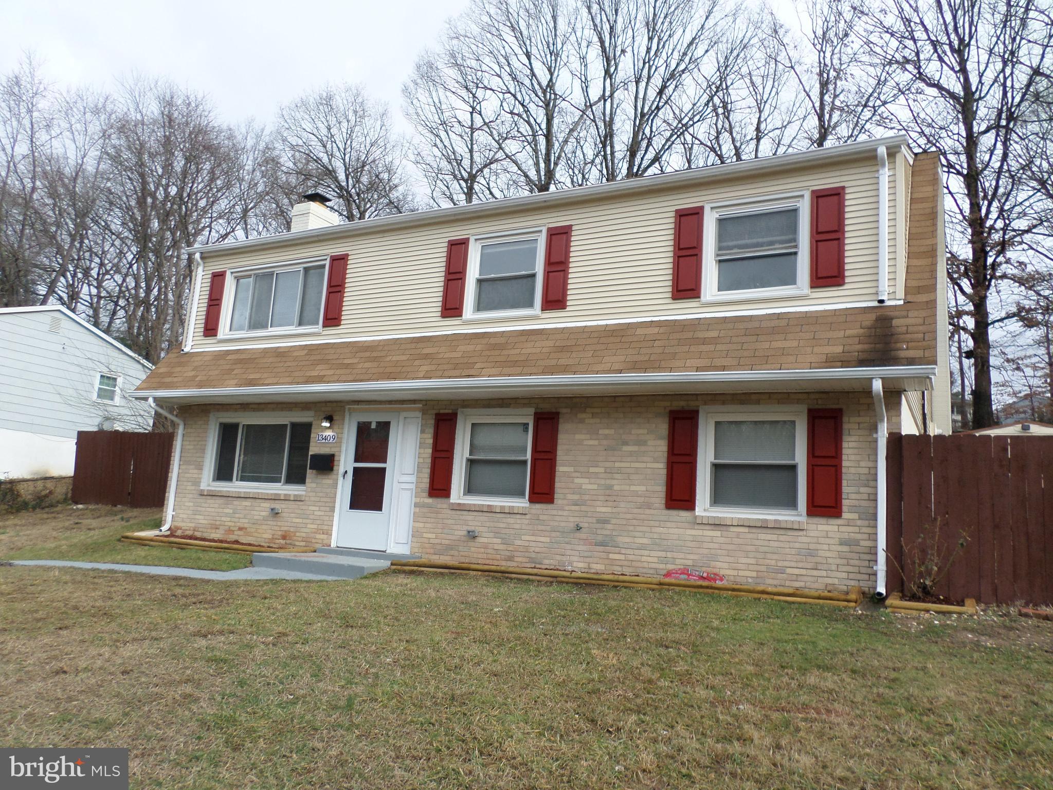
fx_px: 760
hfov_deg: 69.4
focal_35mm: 25
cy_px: 395
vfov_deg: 54.9
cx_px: 526
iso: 80
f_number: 2.5
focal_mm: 4.5
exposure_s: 1/750
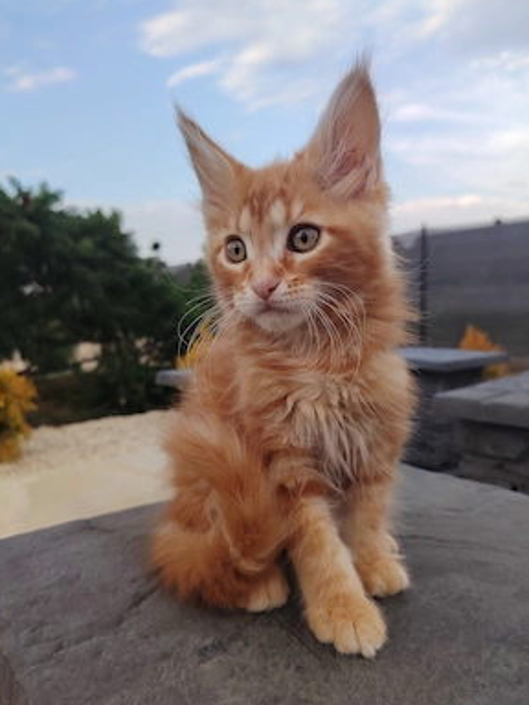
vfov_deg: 69.4
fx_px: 509
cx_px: 255
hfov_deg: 54.9
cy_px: 343
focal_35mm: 25
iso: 100
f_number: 1.75
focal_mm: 5.25
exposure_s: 1/180
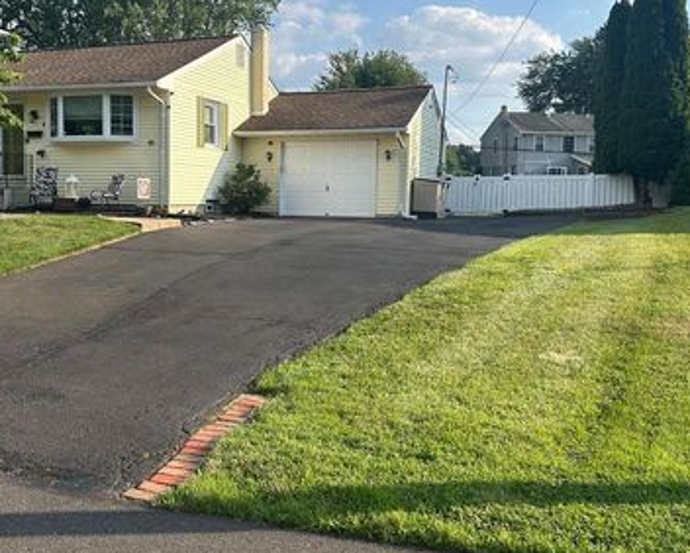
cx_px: 267
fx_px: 736
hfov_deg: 49.8
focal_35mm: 36
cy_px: 225
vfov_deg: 41.0
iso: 50
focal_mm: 5.7
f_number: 1.5
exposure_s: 1/2513
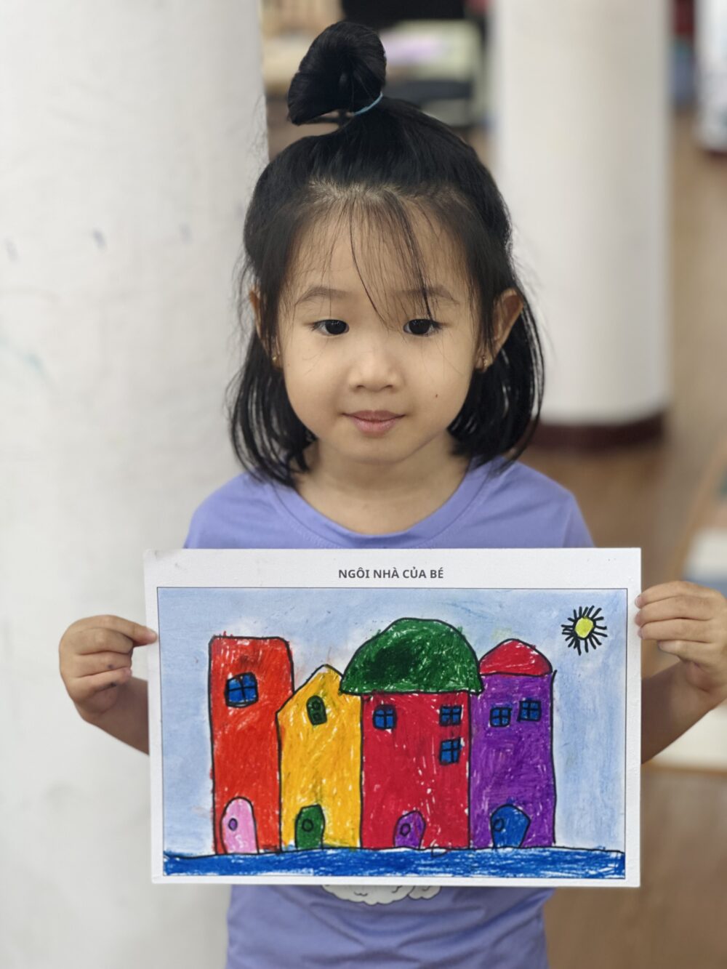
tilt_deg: -16.2
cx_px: 364
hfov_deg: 19.1
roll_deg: +1.8
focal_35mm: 77
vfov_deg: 25.3
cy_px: 484
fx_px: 2156
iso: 125
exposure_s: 1/100
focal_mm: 9
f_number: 2.8
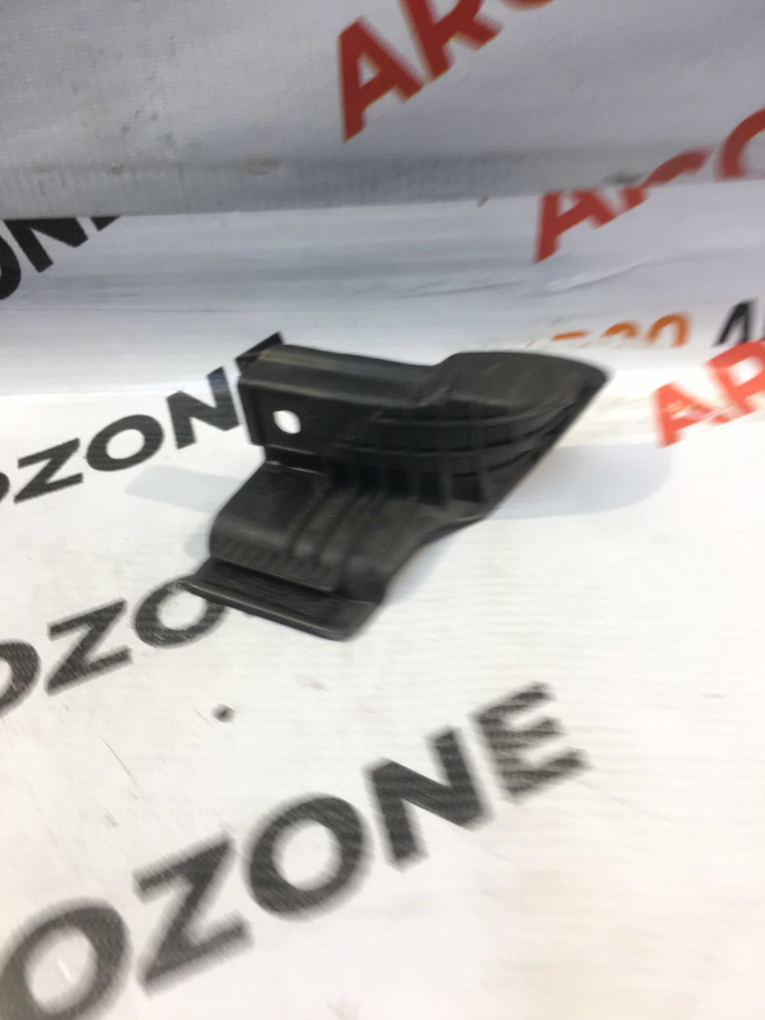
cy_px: 510
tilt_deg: -45.5
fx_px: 855
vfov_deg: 61.7
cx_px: 382
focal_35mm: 29
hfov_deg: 48.2
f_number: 2.2
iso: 64
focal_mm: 4.15
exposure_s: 1/33
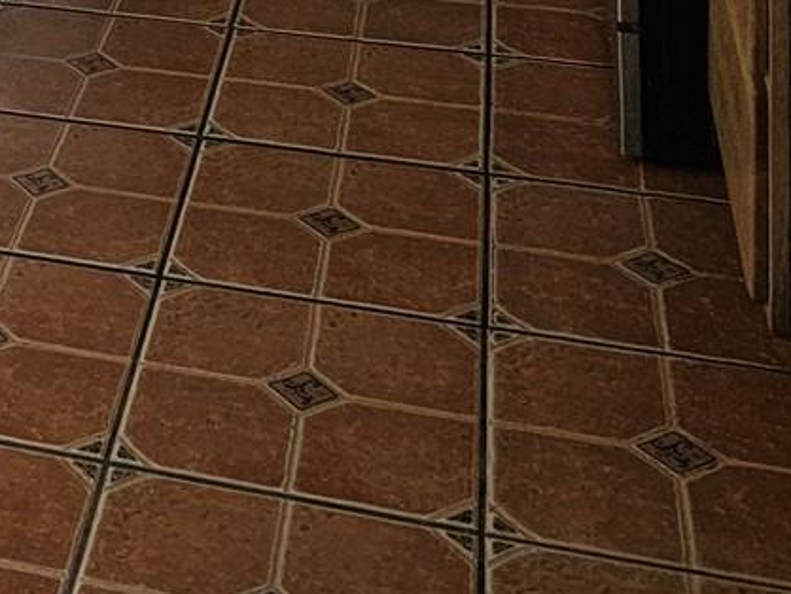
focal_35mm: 88
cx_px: -354
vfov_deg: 14.4
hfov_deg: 19.7
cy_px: -535
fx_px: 2012
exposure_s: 1/170
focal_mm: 6.3
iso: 640
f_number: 1.7
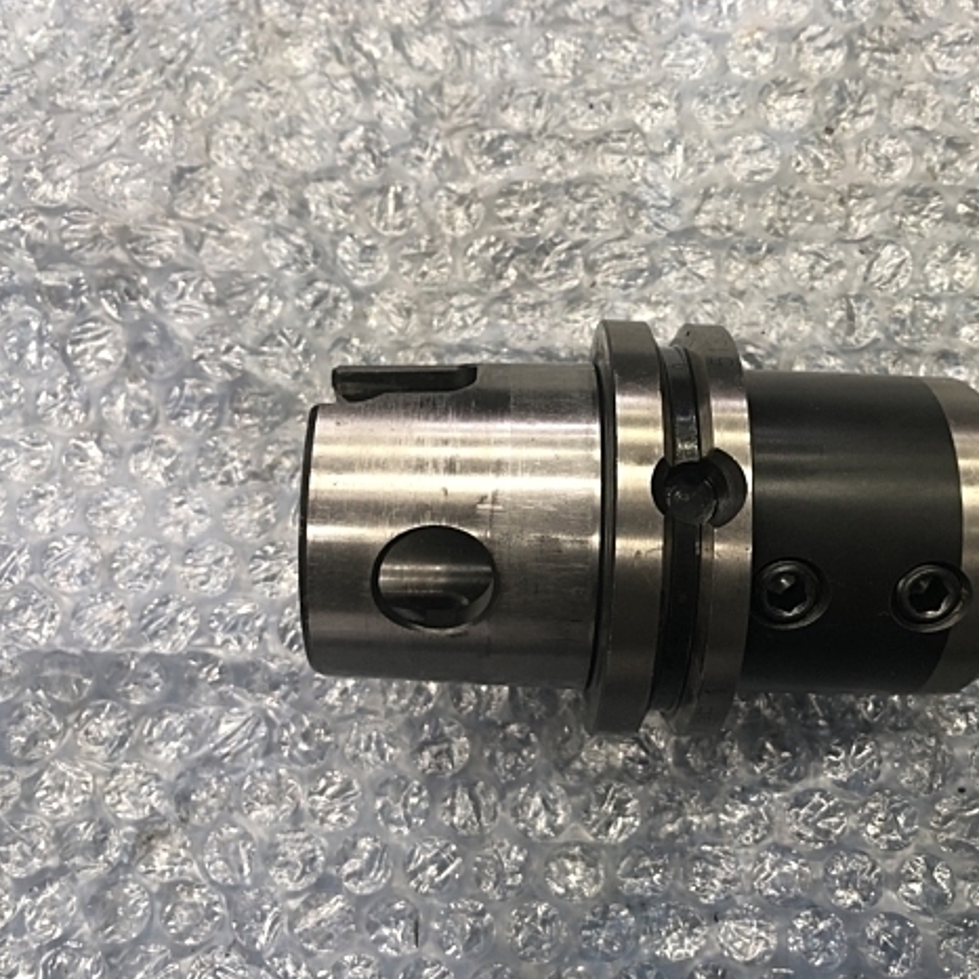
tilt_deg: -83.6
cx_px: 645
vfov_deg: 48.4
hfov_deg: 47.7
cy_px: 483
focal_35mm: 34
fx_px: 1088
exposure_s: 1/20
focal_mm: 3.99
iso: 40
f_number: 1.8
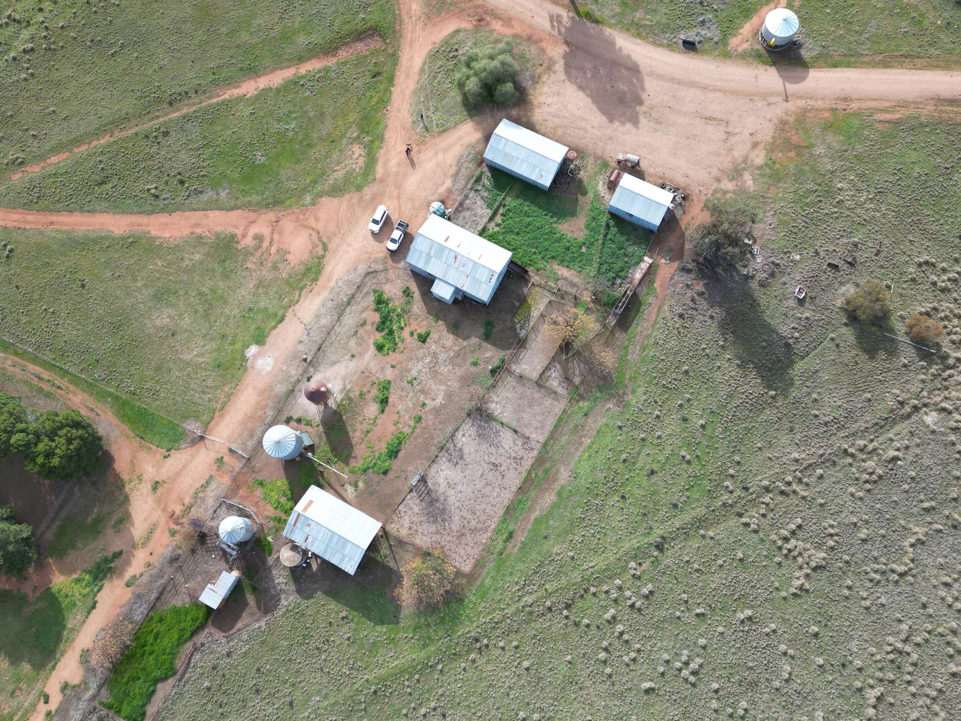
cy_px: 378
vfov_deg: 53.0
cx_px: 502
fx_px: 722
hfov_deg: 67.3
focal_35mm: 26
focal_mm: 6.72
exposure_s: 1/800
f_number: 1.7
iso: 100
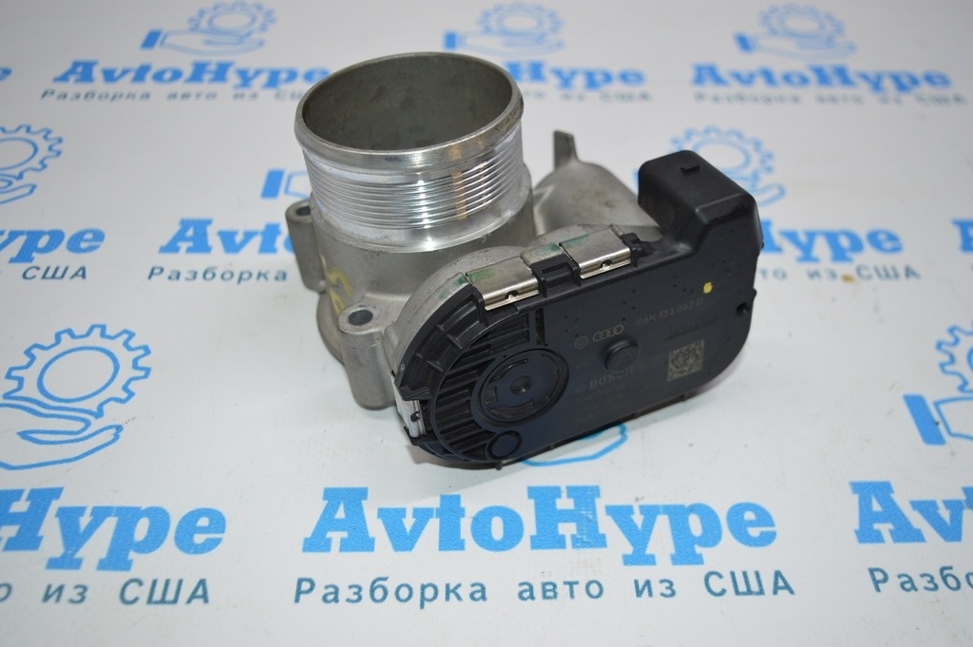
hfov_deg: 57.3
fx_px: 891
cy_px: 324
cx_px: 486
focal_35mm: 33
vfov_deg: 39.9
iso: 400
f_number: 4
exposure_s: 1/125
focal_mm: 22
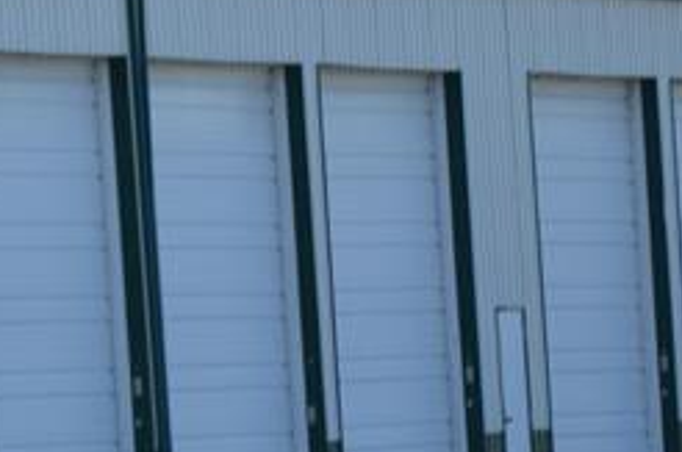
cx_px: 26
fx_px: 13183
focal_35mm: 697
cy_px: 342
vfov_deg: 2.0
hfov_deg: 3.0
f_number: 6.3
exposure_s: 1/640
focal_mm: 105
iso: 200
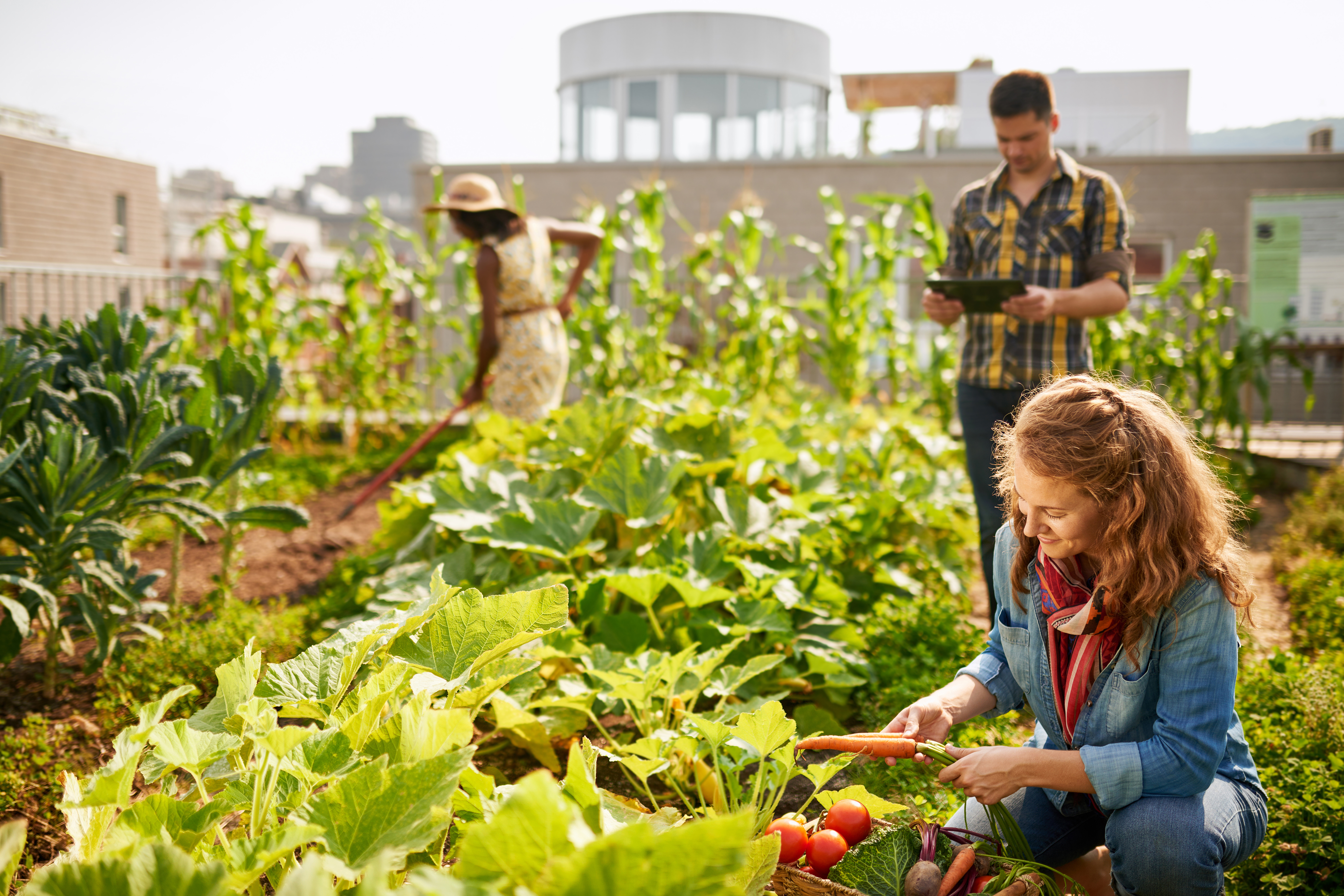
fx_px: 1307
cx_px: 672
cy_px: 448
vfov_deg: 37.9
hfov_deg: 54.4
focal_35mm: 35
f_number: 1.8
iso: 100
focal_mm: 35
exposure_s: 1/3200
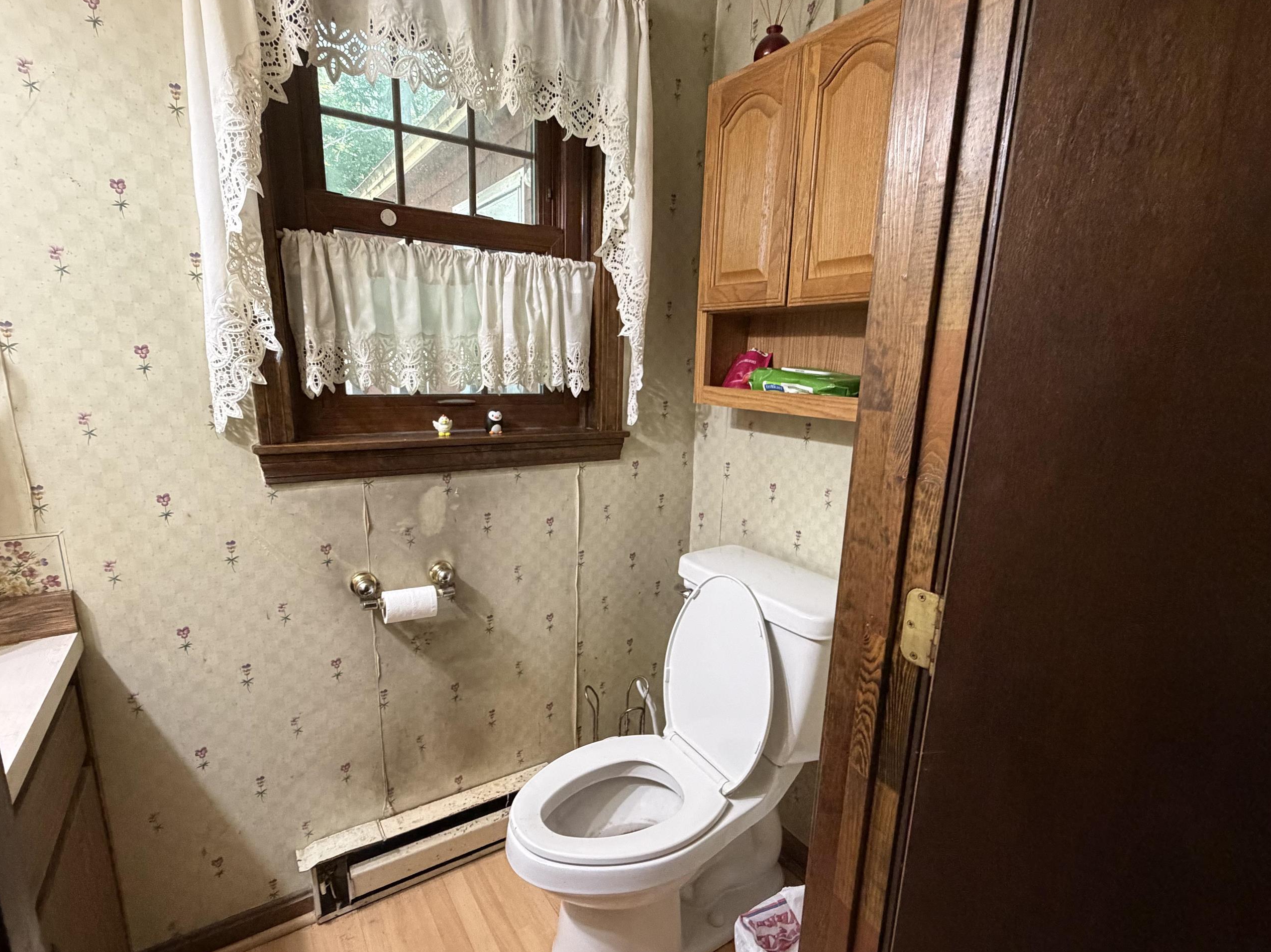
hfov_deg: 91.0
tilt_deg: -14.1
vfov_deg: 74.6
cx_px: 625
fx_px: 624
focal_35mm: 17
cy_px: 509
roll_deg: -1.0
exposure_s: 1/60
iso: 500
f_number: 2.2
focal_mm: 2.22
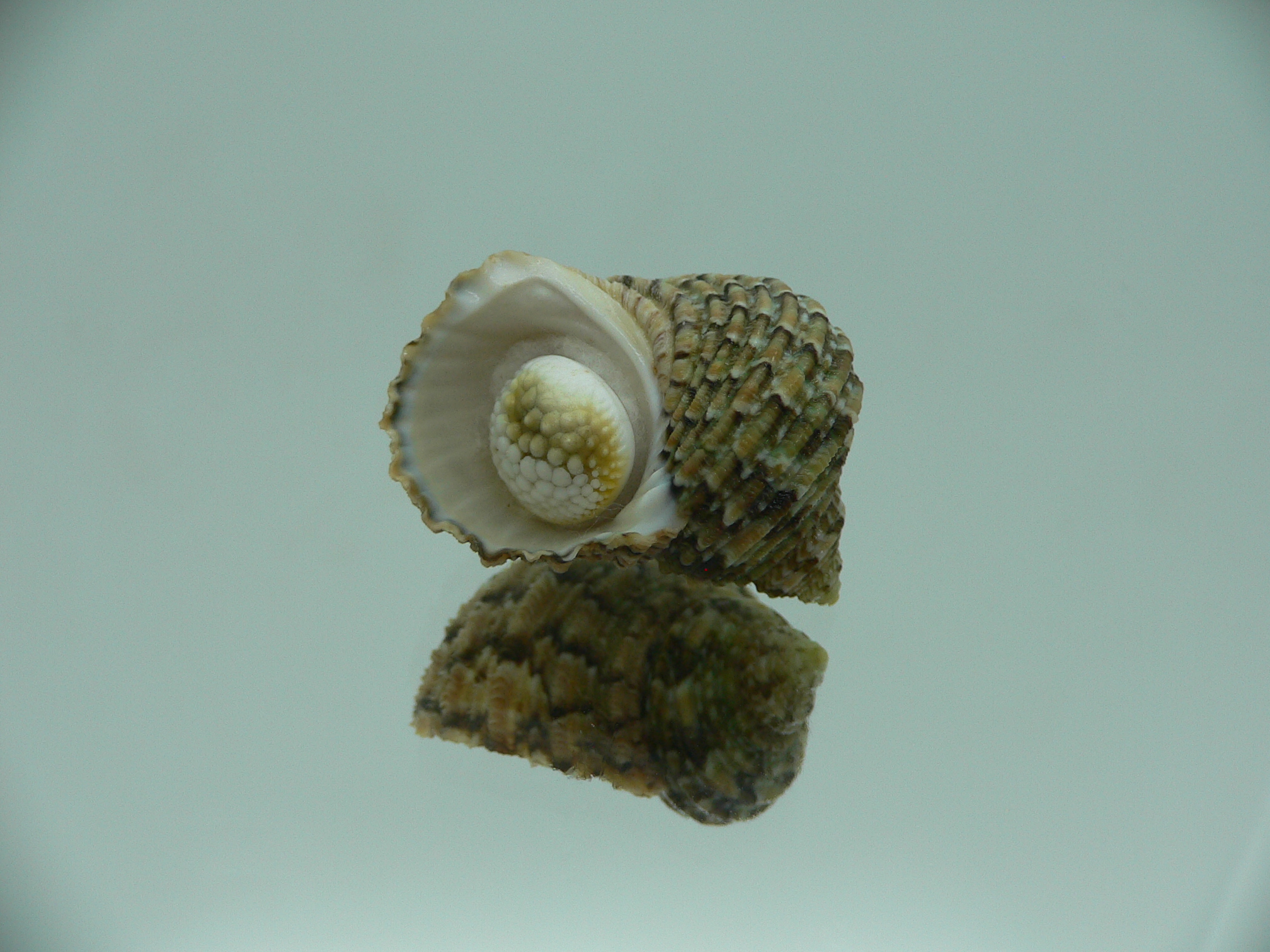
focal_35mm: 35
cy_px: 476
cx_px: 635
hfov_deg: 52.6
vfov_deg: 40.7
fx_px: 1284
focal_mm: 4.6
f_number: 2.8
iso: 80
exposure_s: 1/60
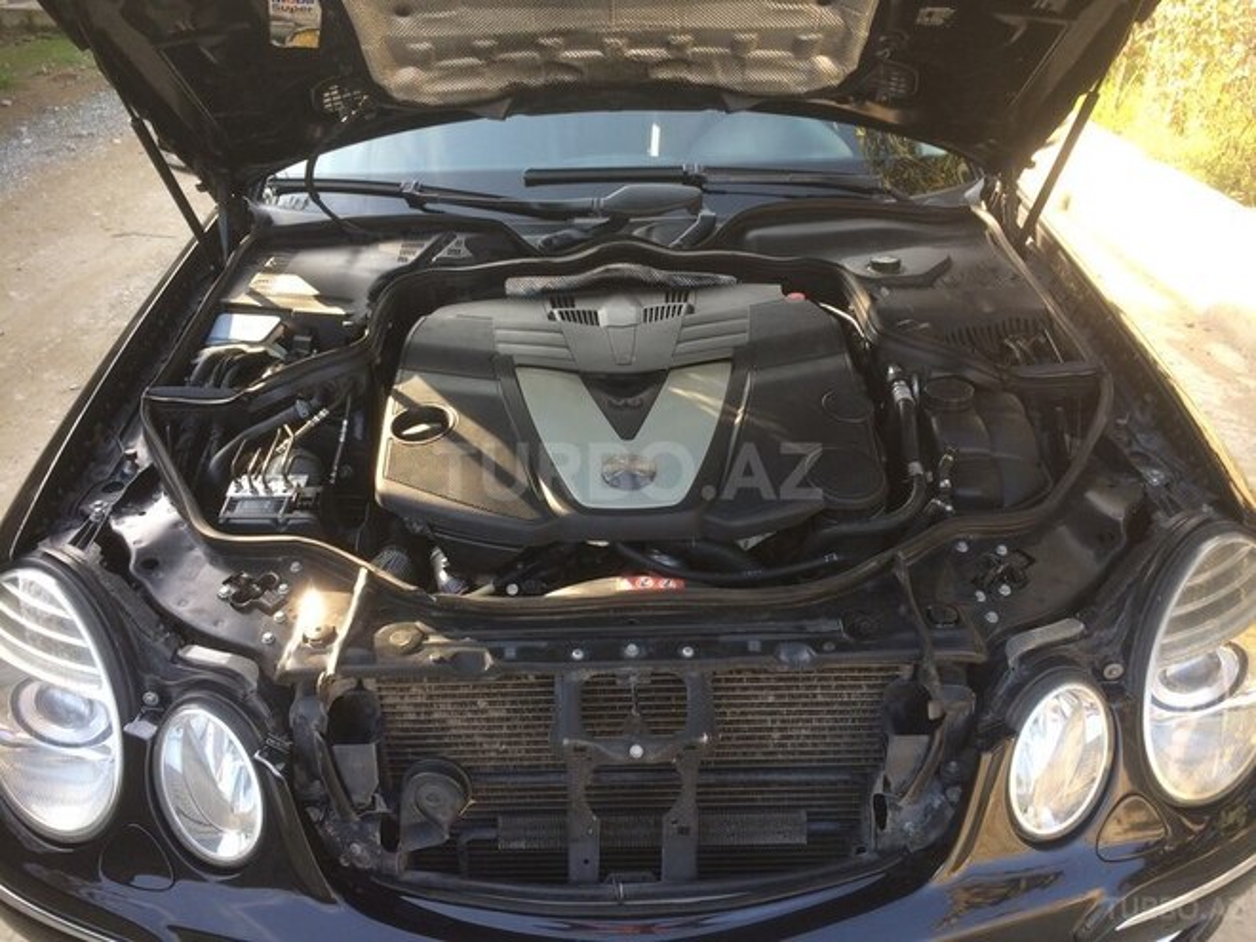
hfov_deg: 61.7
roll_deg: -4.4
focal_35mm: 29
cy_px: 471
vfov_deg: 48.2
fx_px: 1052
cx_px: 628
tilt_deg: -28.4
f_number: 2.2
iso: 32
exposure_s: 1/113
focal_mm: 4.15
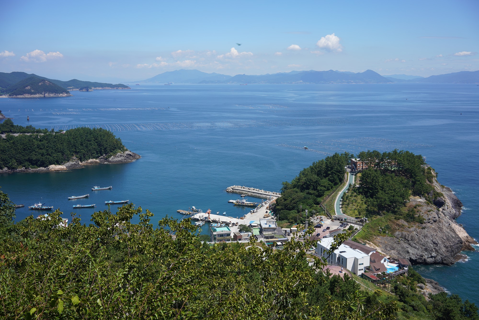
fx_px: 466
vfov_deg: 37.9
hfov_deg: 54.4
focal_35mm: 35
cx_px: 240
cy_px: 160
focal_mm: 35
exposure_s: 1/100
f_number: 13
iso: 100
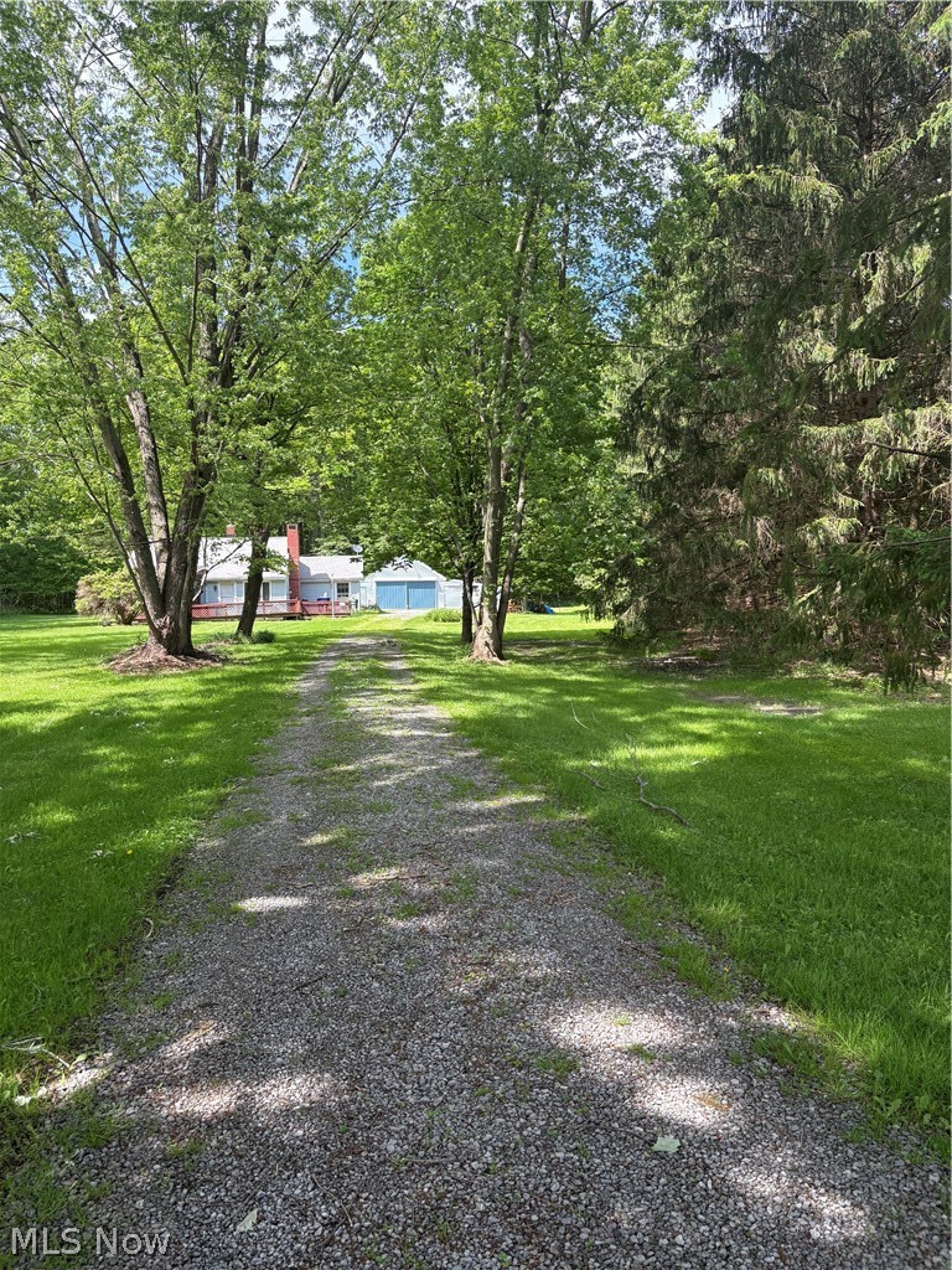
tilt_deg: -1.9
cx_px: 476
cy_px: 635
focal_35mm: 26
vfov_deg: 67.3
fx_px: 953
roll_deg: +0.7
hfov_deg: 53.1
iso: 64
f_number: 1.6
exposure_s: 1/507
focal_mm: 5.96
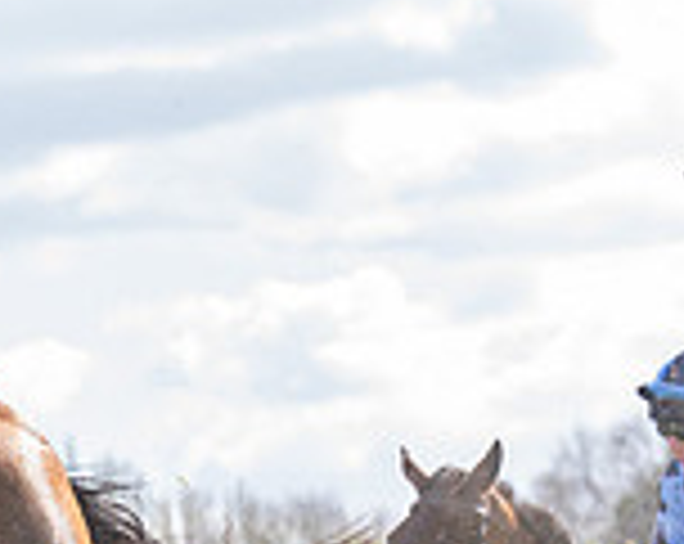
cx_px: -88
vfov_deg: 3.5
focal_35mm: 444
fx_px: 8971
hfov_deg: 4.4
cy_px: 977
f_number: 4
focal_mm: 70
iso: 400
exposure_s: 1/1600
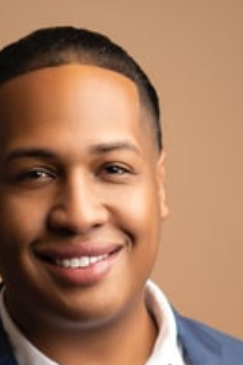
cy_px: 488
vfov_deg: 12.3
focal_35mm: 162
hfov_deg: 8.5
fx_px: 1640
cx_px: 56
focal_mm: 50
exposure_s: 1/125
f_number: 1.8
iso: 80
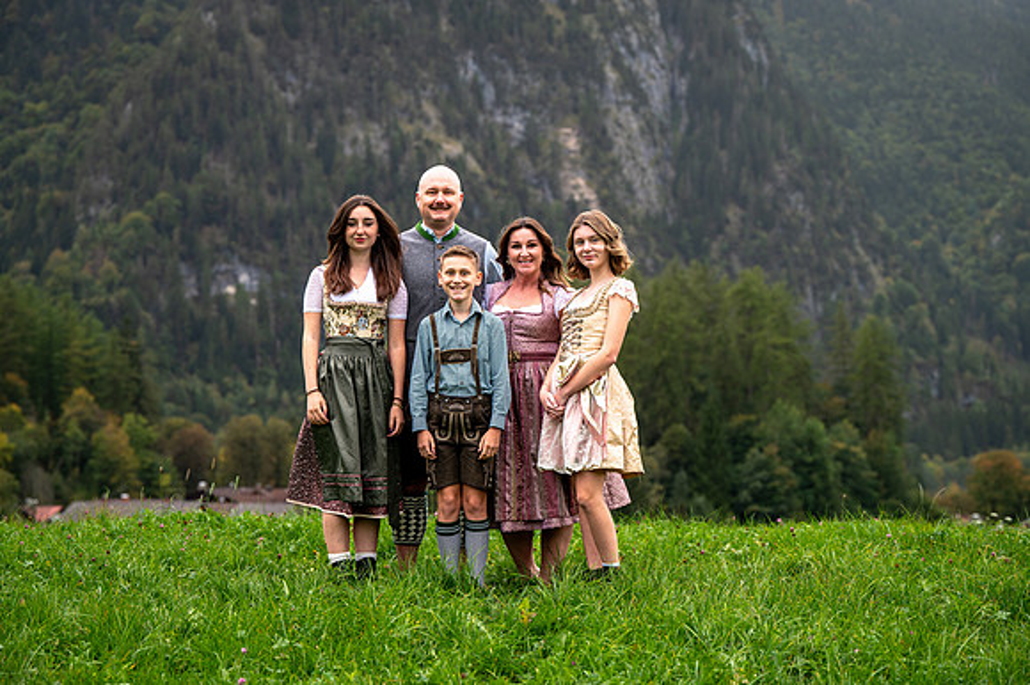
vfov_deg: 16.4
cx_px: 515
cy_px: 342
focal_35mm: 83
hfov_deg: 24.5
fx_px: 2373
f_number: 4
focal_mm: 83
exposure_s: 1/100
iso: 200
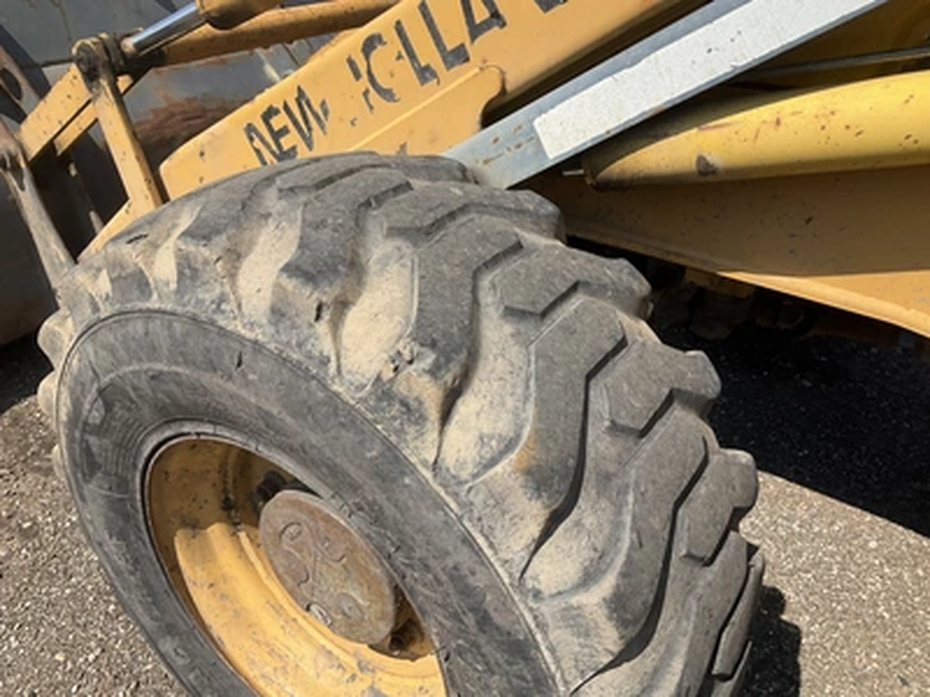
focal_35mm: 29
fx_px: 779
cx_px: 465
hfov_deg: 61.7
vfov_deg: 48.2
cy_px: 348
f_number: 1.8
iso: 25
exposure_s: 1/1675
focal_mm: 3
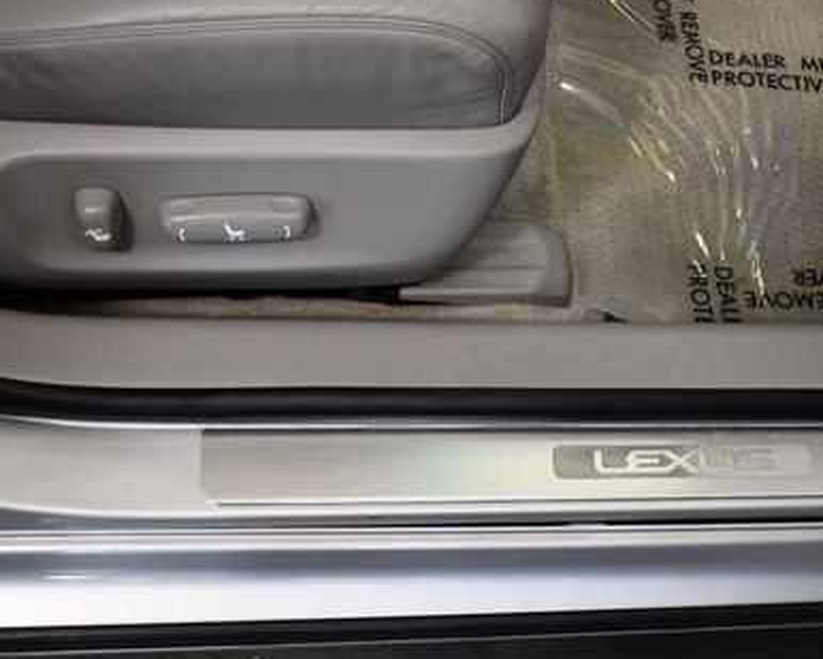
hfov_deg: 33.0
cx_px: 597
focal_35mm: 56
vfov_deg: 27.0
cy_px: 444
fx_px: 1364
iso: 1400
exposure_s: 1/125
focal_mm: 18
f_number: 3.5
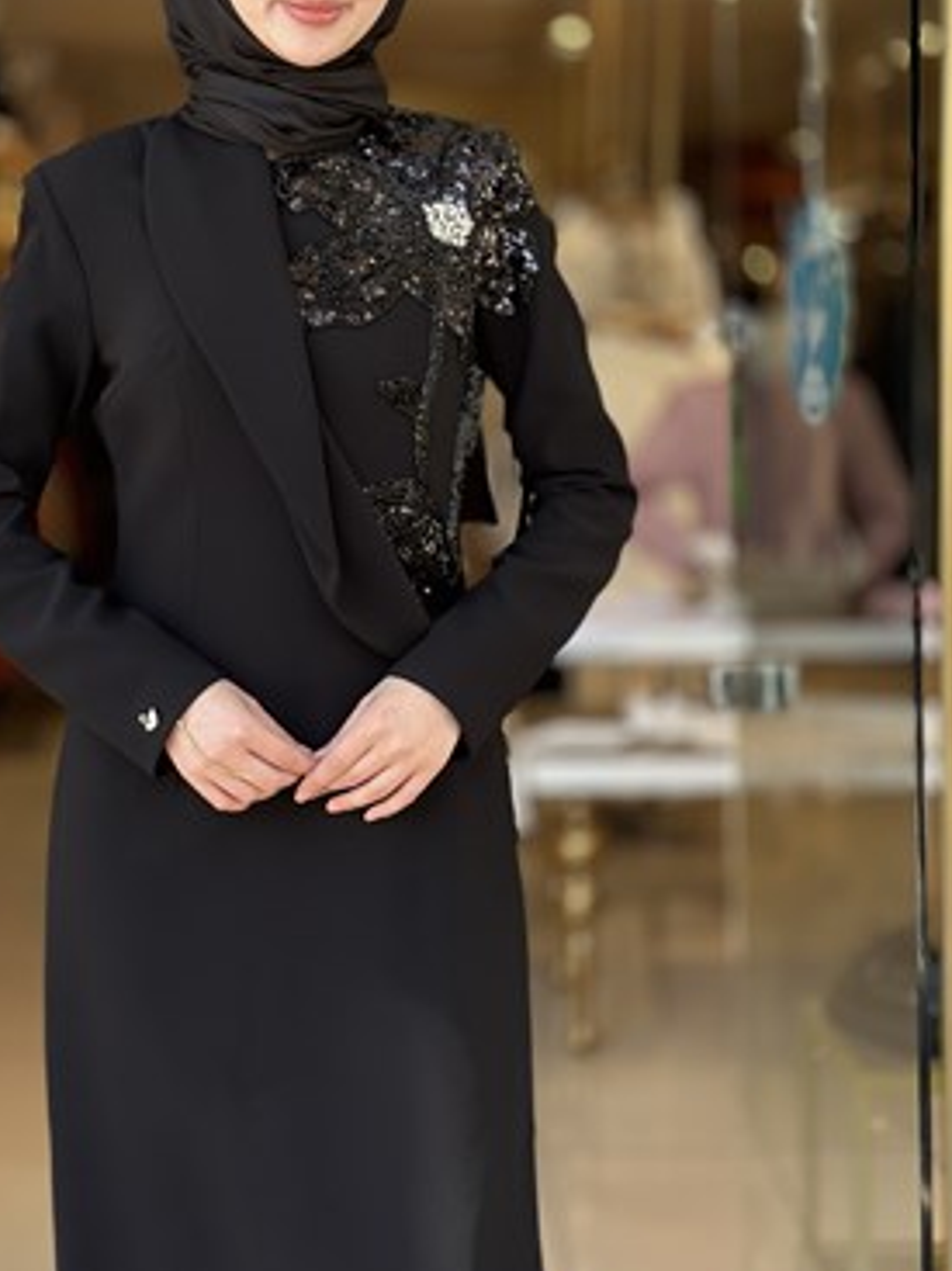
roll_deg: -0.2
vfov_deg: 28.5
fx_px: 2495
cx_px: 329
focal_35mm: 68
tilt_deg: -3.5
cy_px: 506
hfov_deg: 21.5
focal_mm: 6.86
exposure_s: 1/501
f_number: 1.78
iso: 80
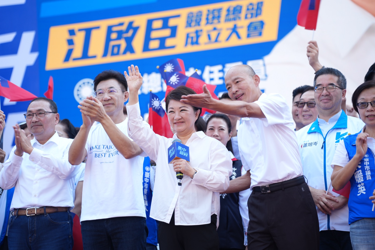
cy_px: 125
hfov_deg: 20.2
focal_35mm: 101
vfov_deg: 13.5
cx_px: 188
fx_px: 1052
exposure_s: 1/160
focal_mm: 101
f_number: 2.8
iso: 100
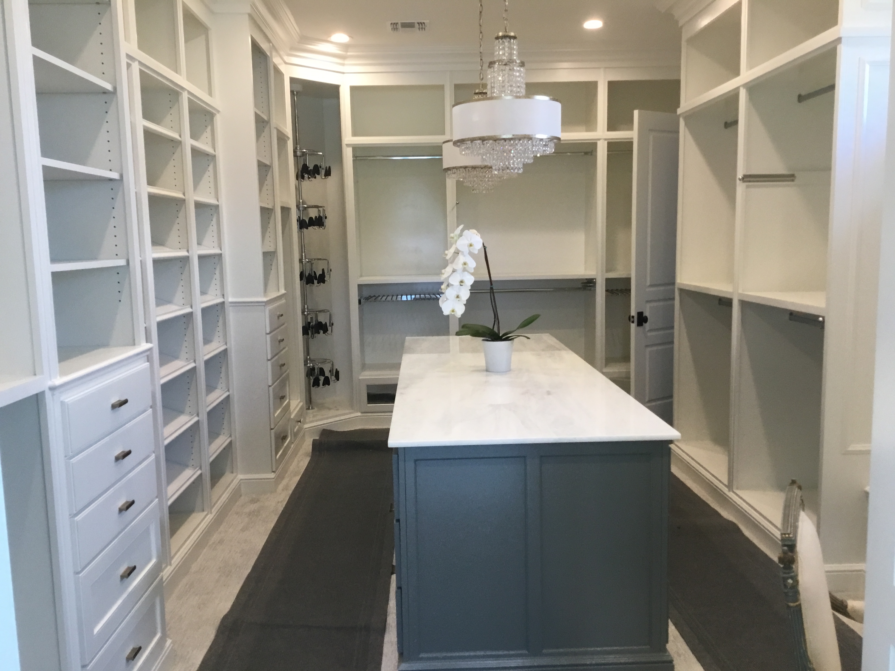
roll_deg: +0.8
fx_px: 802
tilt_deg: -7.1
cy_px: 336
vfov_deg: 45.4
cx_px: 448
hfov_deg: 58.4
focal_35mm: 31
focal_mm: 3.3
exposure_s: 1/30
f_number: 2.4
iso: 50
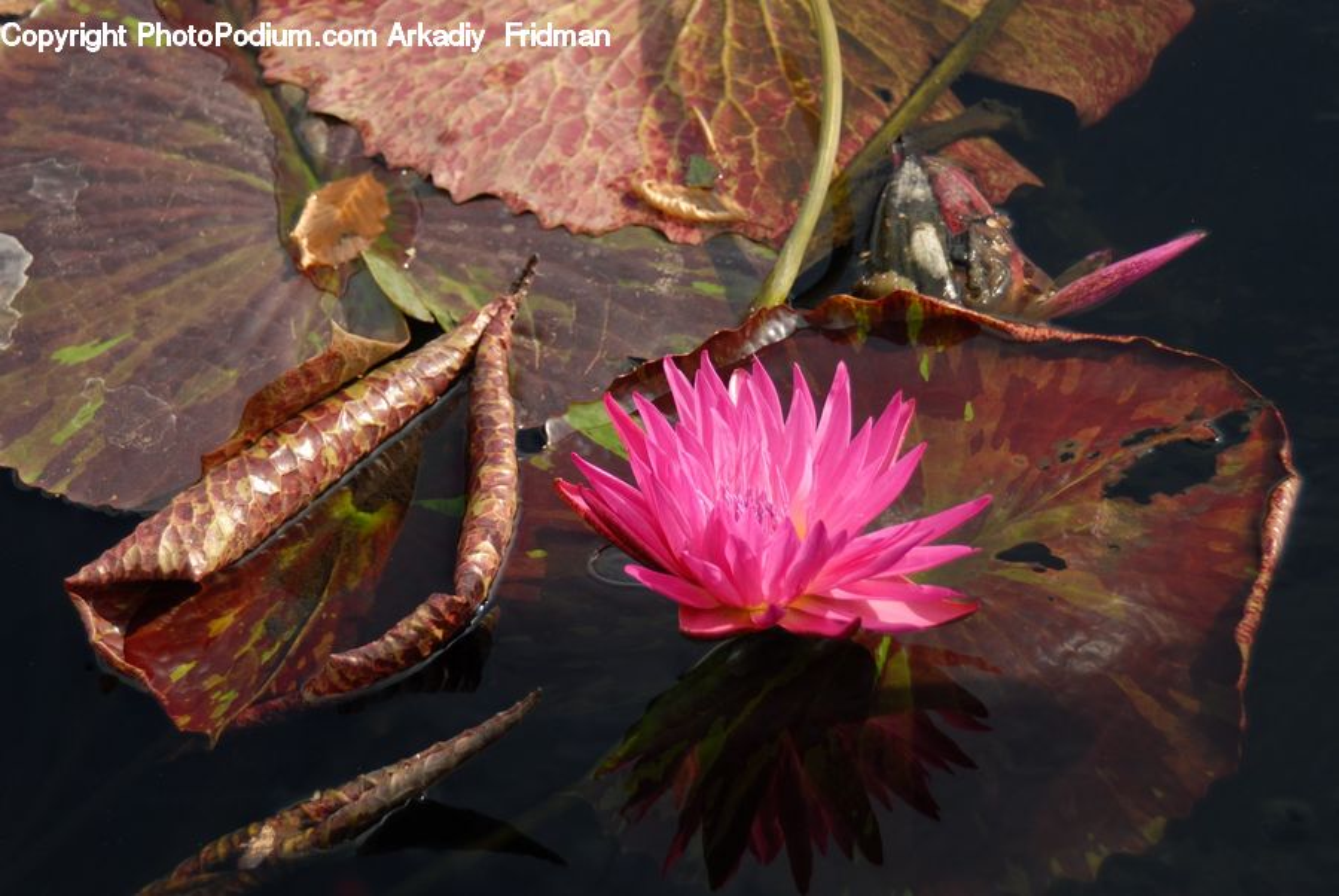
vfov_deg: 9.6
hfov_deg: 14.4
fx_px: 5305
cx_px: 670
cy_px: 448
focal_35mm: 142
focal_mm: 95
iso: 100
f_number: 5.3
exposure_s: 1/200
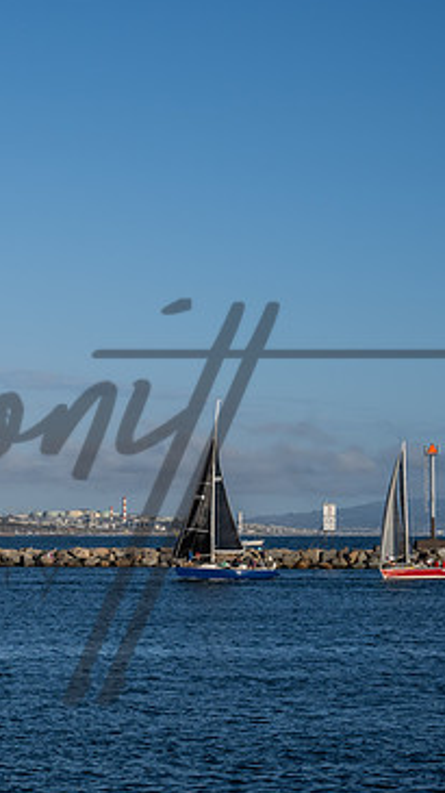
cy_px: 405
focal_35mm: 99
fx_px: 2079
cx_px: -33
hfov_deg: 12.0
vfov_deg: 21.6
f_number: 6.3
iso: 320
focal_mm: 59
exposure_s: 1/2000
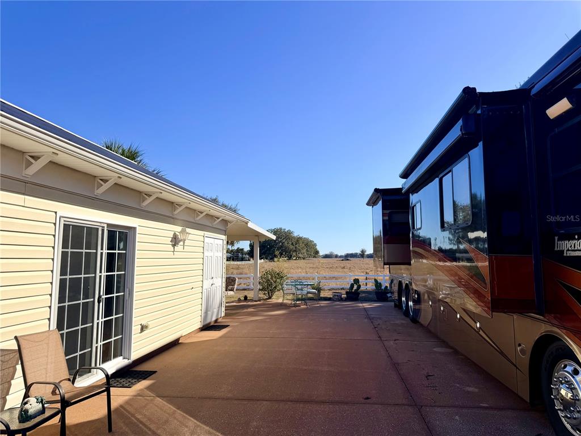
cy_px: 218
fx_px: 403
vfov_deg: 56.8
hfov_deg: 71.6
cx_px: 290
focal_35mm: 24
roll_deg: -1.7
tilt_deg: +6.8
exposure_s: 1/6711
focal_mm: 6.76
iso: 80
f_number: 1.78
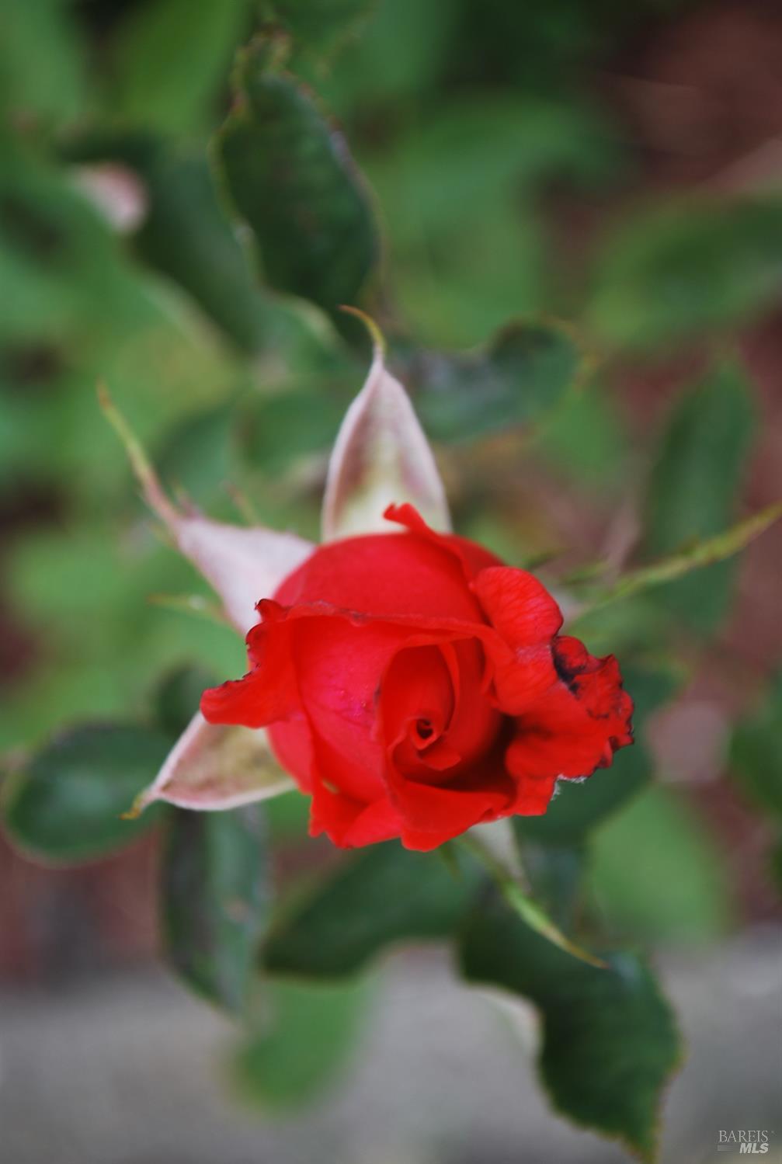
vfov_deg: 24.6
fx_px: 2674
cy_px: 582
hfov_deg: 16.6
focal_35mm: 82
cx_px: 391
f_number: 6.3
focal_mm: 55
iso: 100
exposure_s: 1/160
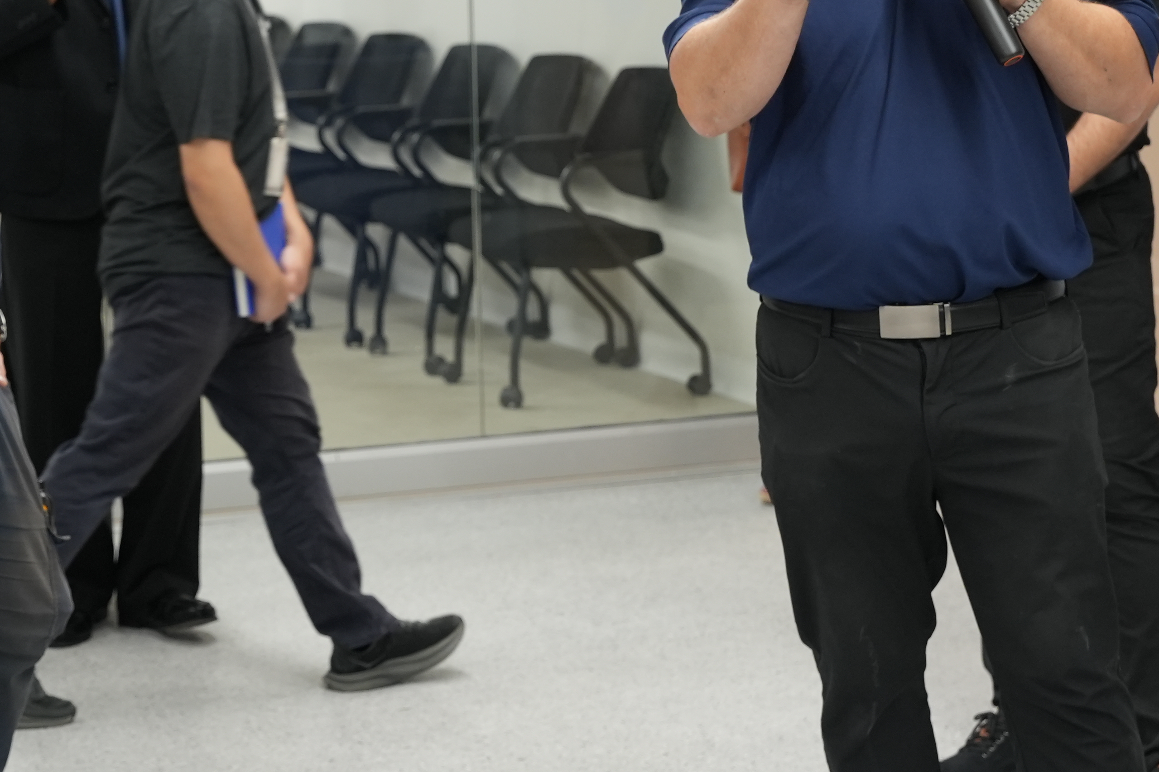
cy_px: 130
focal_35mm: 117
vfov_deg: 11.6
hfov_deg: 17.4
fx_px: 3773
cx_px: 300
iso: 800
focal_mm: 42.8
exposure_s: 1/160
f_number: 4
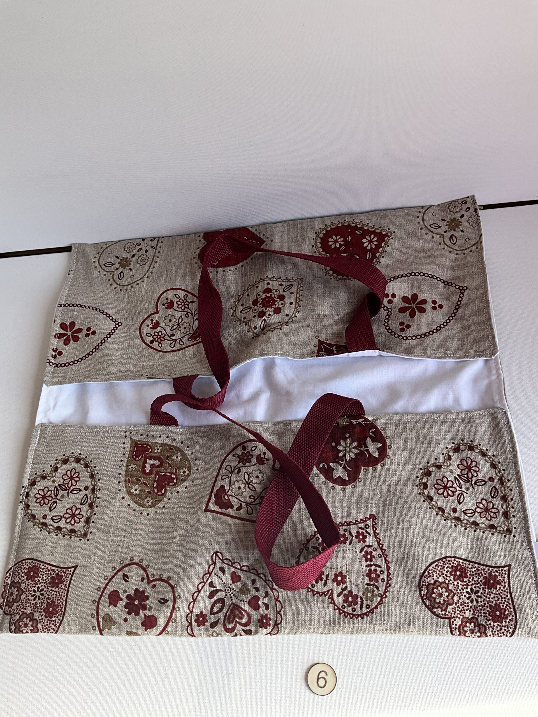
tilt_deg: -62.1
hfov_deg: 48.2
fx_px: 601
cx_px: 269
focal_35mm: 29
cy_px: 358
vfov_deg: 61.7
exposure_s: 1/294
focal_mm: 3
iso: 25
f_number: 1.8
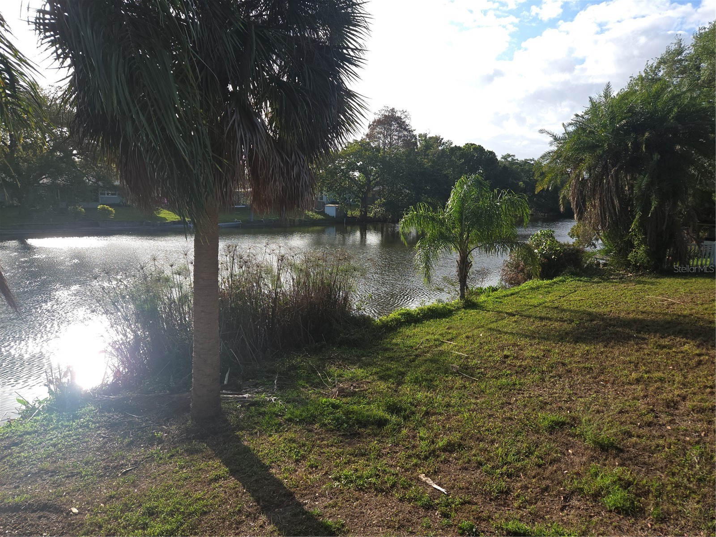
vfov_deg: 58.9
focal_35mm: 23
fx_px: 476
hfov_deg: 73.9
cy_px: 268
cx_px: 358
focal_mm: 5.4
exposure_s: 1/656
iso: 25
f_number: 1.8
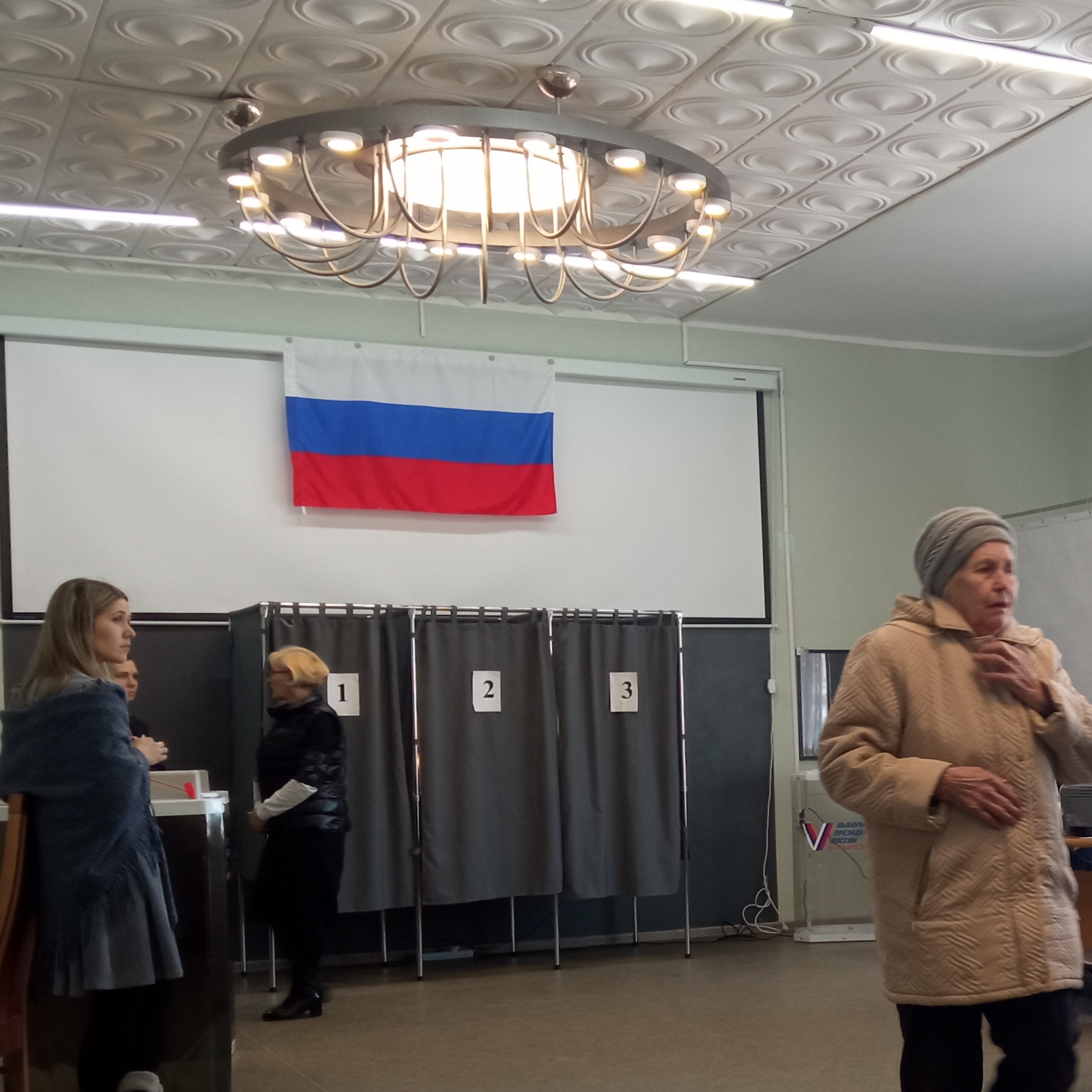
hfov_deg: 28.5
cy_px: 753
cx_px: 1176
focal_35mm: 55
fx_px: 1963
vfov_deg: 30.8
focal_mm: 3.79
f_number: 2.2
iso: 124
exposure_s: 1/33.3
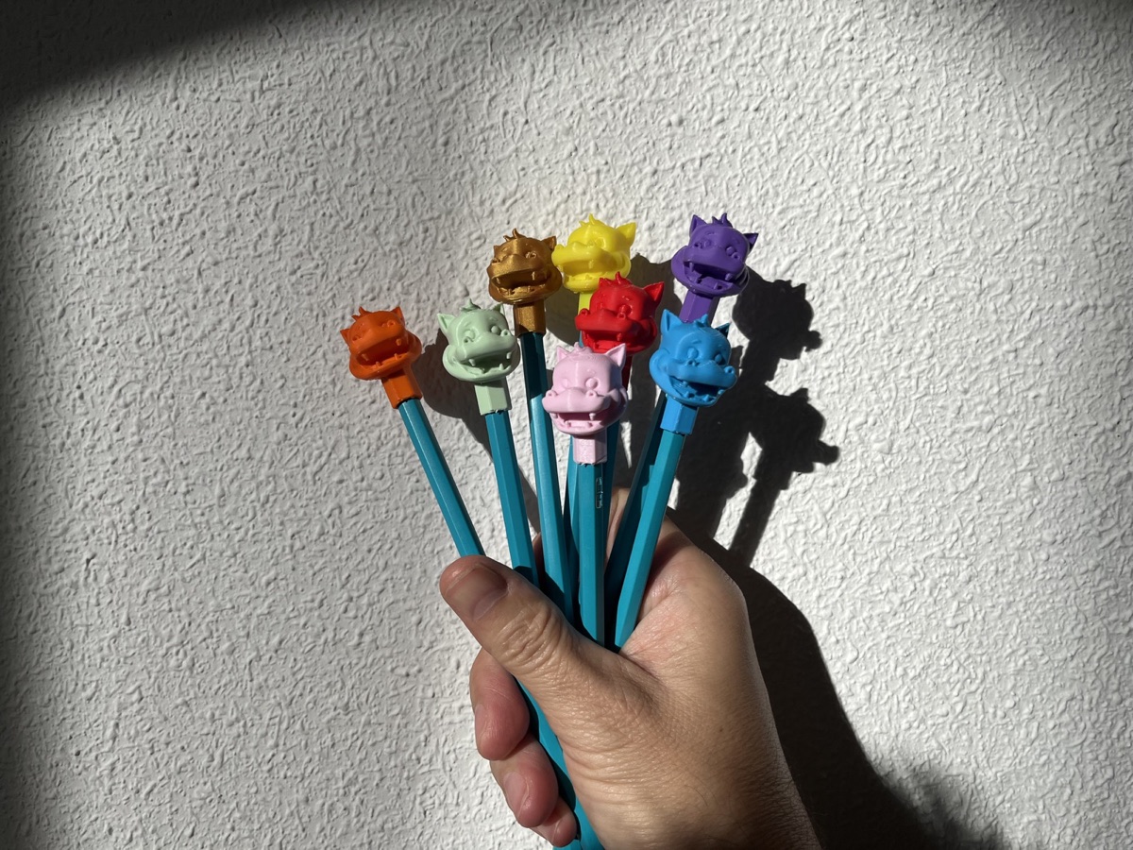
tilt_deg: -4.7
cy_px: 425
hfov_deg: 67.3
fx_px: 851
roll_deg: -1.3
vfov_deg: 53.1
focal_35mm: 26
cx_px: 566
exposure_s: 1/1000
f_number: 1.6
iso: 50
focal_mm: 5.1
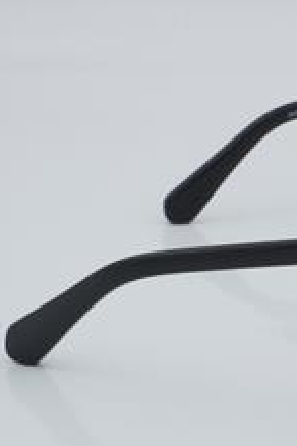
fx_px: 1695
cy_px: 234
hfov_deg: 9.8
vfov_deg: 15.0
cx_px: 384
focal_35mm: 137
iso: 100
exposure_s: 1/4
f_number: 32
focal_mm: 50
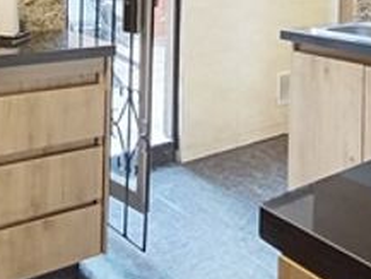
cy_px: -43
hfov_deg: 38.8
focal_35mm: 49
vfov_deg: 26.8
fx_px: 525
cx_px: 162
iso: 1000
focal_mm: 1.65
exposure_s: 1/30
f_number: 2.2
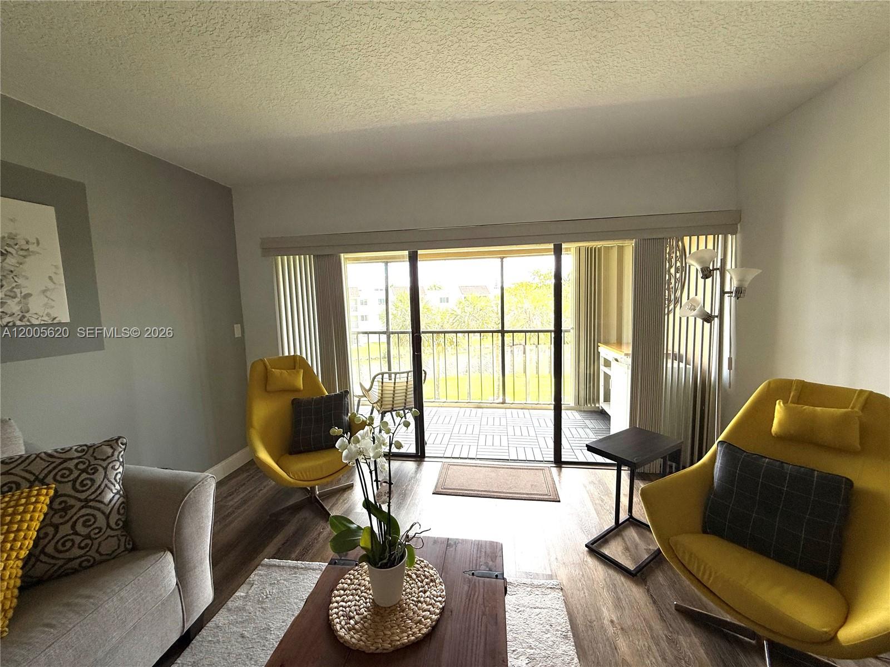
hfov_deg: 102.1
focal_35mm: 14
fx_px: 360
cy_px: 334
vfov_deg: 85.7
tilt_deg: -4.7
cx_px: 445
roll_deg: +0.9
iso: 50
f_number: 2.2
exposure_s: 1/150
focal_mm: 2.22
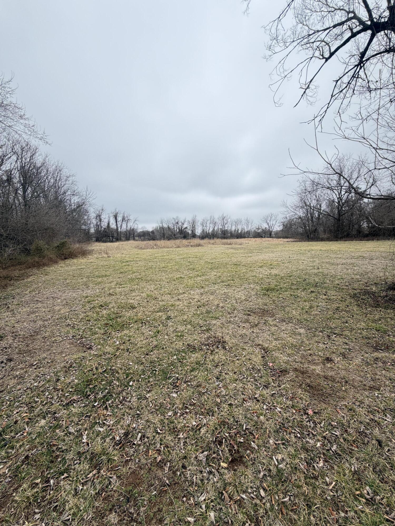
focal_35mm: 14
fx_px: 213
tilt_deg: -6.0
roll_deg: +1.3
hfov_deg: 85.7
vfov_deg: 102.1
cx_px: 198
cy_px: 263
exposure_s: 1/502
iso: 50
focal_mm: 2.22
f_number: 2.2
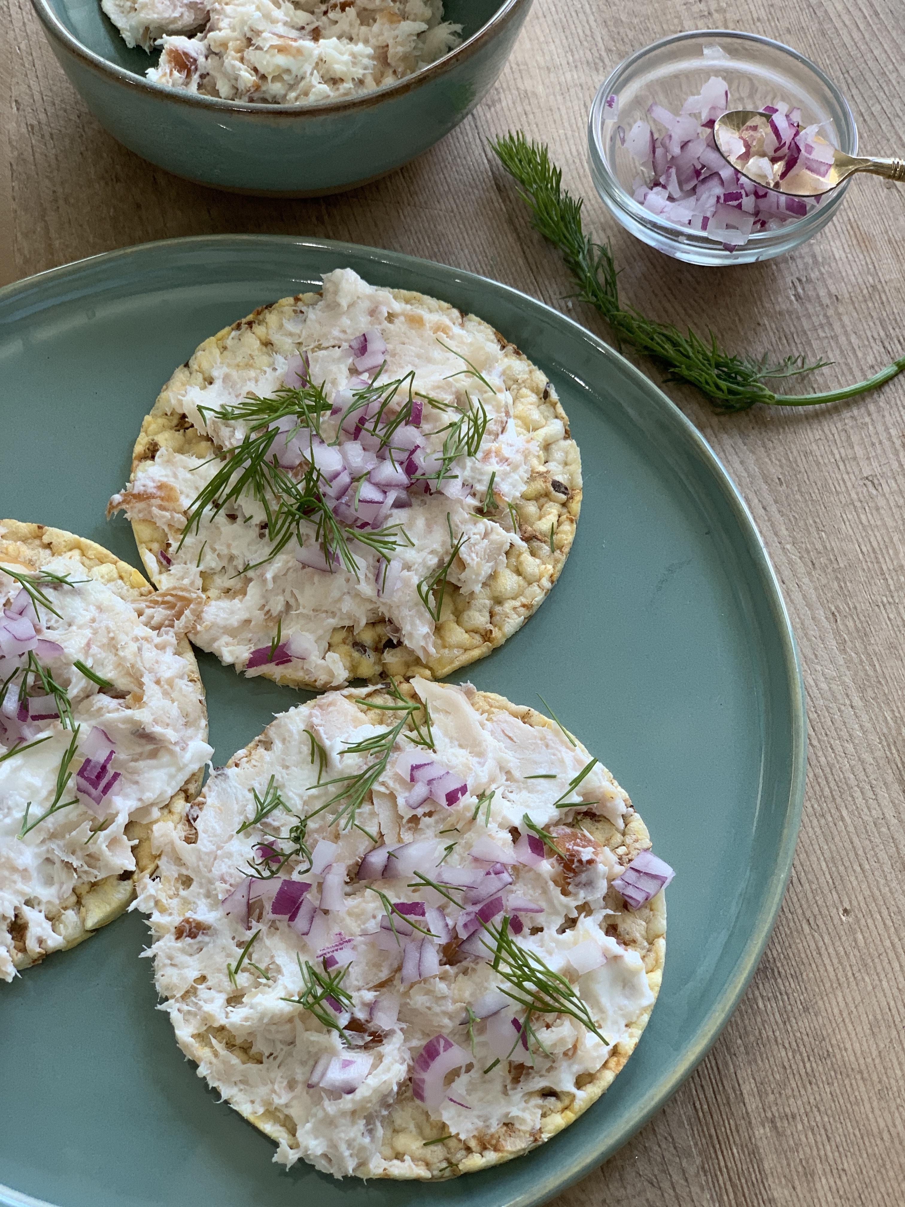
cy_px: 604
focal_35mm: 52
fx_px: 1813
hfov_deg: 28.0
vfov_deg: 36.8
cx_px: 452
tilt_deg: -63.3
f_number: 2.4
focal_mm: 6
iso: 64
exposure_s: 1/60
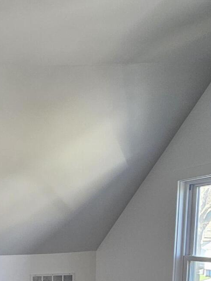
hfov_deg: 26.5
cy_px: 266
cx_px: -102
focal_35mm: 40
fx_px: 325
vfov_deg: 42.0
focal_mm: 2.2
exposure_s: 1/60
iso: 160
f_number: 2.2
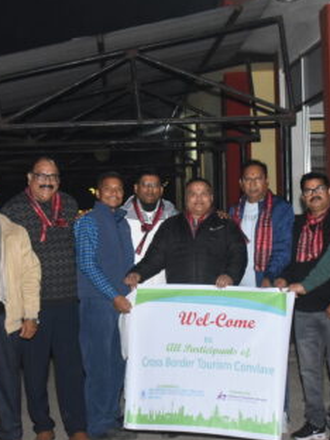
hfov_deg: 20.6
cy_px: 253
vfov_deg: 27.4
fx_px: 902
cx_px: 92
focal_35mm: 71
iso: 5000
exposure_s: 1/125
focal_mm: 30
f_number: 7.1
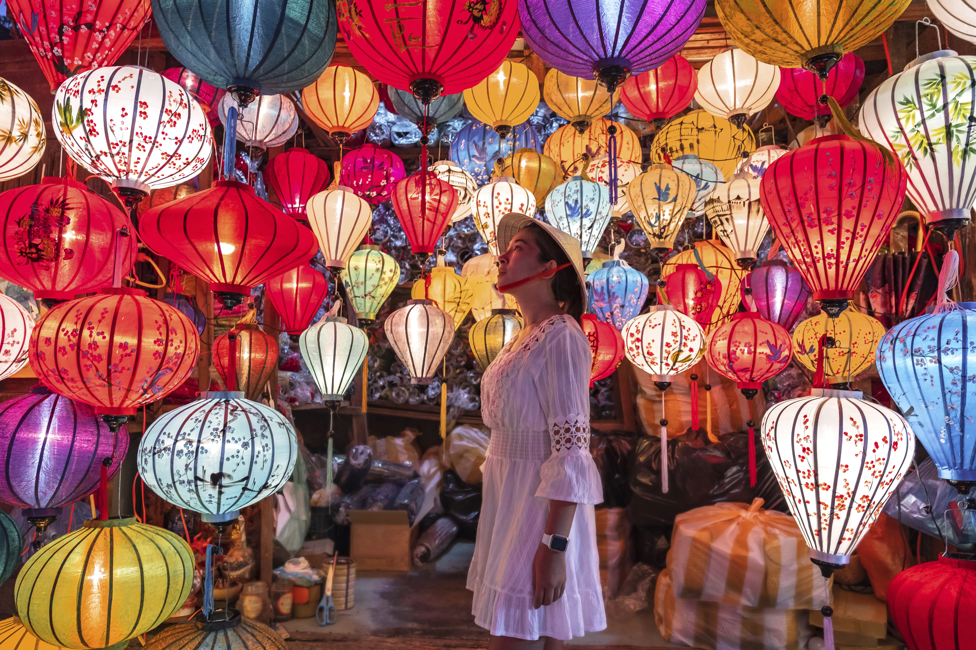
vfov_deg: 53.1
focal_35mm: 24
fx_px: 651
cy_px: 325
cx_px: 488
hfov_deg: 73.7
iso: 500
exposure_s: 1/50
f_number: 2.8
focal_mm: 16
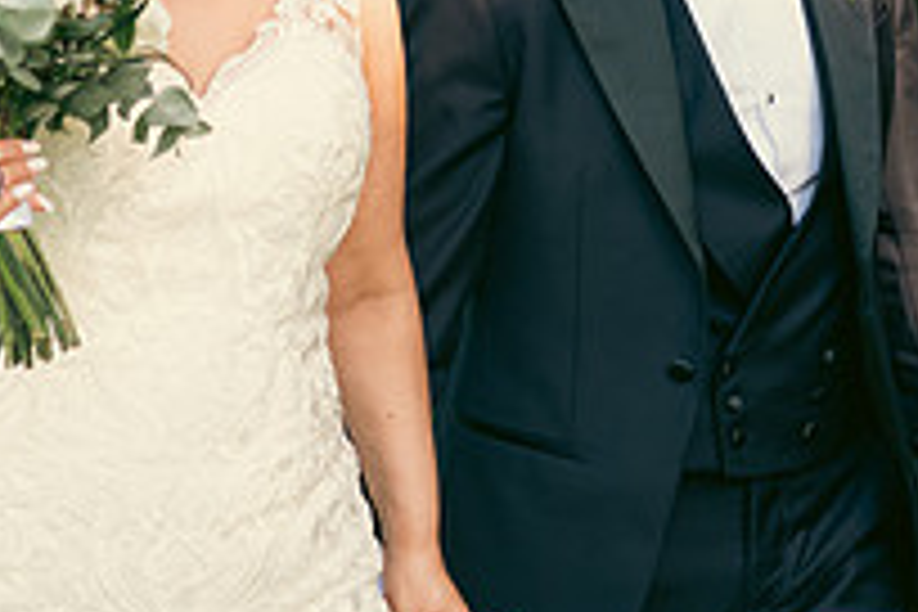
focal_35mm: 341
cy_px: -2
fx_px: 8695
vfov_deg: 4.0
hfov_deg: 6.0
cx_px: 468
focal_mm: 120
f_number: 3.5
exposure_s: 1/200
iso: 200
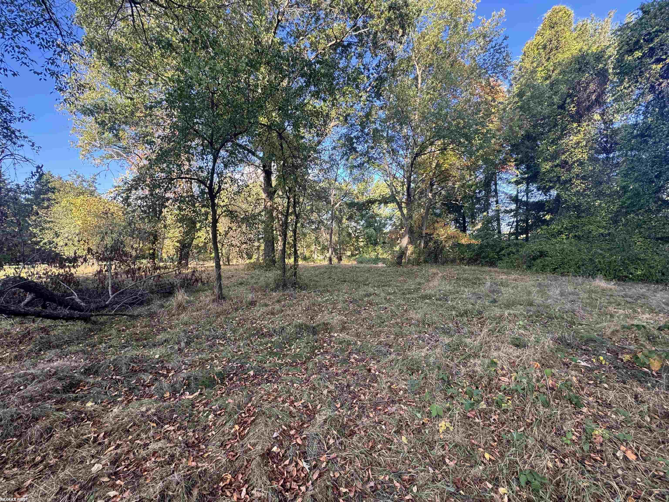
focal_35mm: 14
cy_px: 251
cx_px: 334
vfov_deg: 85.7
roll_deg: -1.3
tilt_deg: -0.8
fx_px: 271
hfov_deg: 102.1
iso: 50
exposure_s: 1/99
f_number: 2.2
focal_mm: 2.22
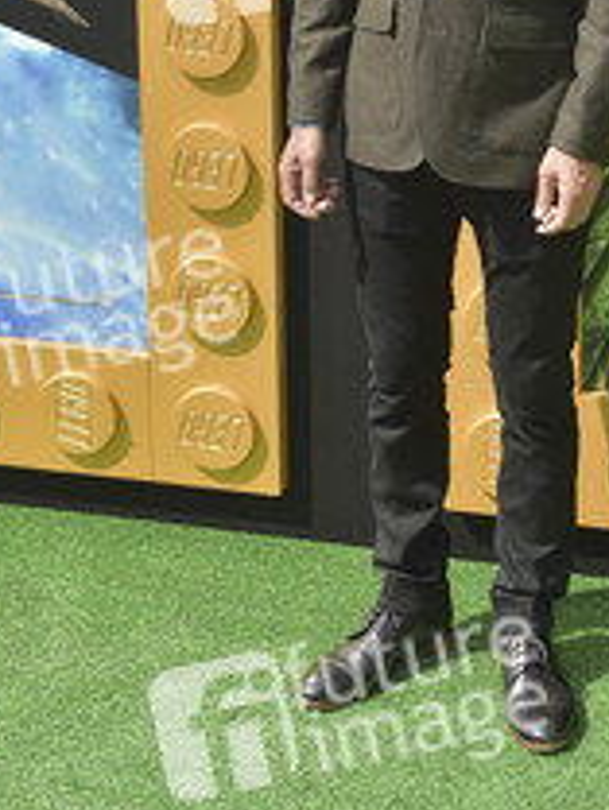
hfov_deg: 18.1
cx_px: 464
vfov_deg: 23.6
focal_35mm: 81
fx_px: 1898
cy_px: 128
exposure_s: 1/320
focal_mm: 44
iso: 200
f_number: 6.3
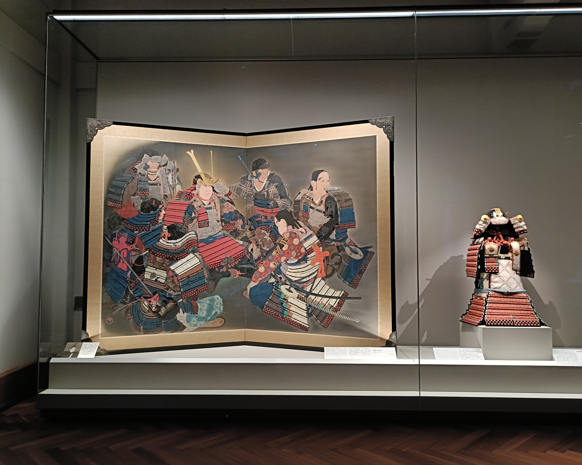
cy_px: 229
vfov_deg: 53.2
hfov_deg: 64.1
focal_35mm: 27
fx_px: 465
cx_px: 290
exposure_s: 1/25
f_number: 1.7
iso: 2000
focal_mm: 4.7
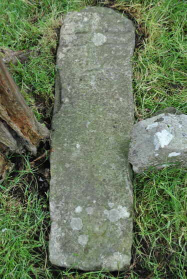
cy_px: 140
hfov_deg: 34.3
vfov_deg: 49.5
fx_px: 303
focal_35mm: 39
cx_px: 94
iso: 200
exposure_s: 1/100
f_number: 5
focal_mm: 26
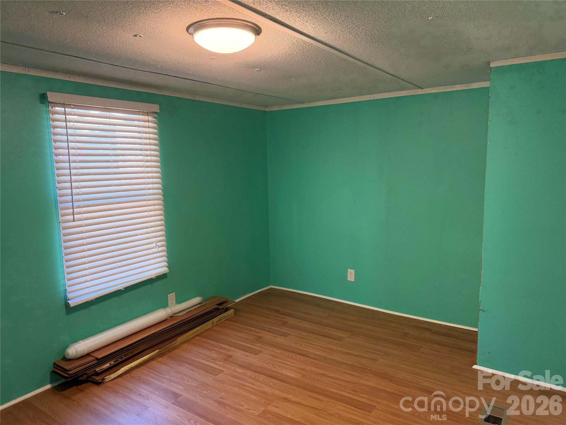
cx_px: 283
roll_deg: +0.9
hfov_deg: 71.6
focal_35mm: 24
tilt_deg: -6.5
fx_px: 392
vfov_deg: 56.8
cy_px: 212
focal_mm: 6.76
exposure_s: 1/120
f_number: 1.78
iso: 320
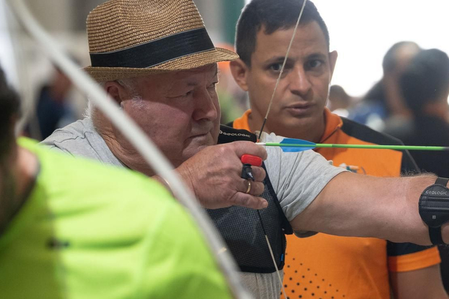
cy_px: 189
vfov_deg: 4.7
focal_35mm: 294
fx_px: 3666
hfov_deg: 7.0
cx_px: 313
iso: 1000
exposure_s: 1/250
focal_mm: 125
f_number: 2.8
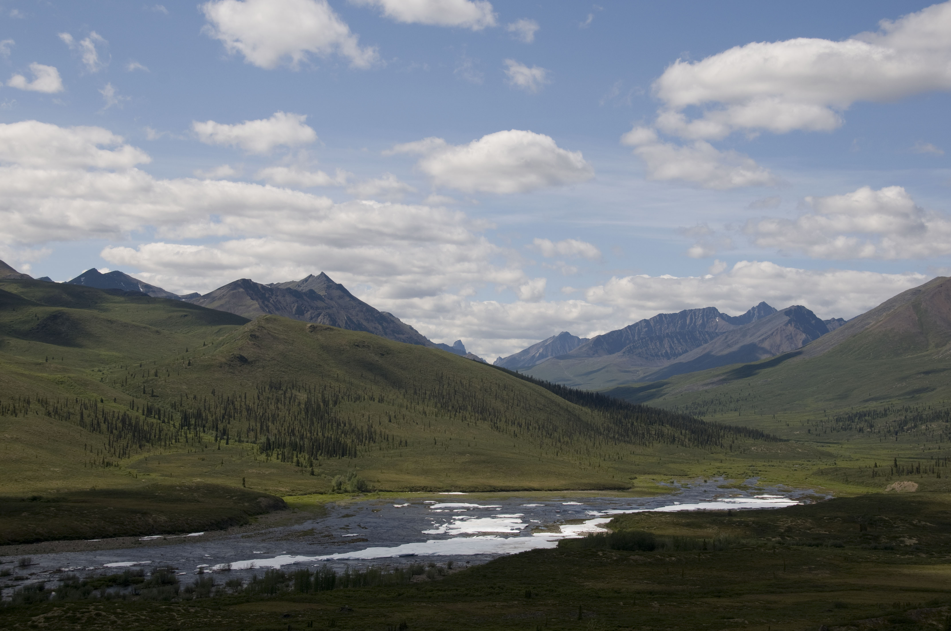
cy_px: 316
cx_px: 476
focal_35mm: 57
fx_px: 1504
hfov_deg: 35.1
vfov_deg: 23.7
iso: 200
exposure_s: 1/320
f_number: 9
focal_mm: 38
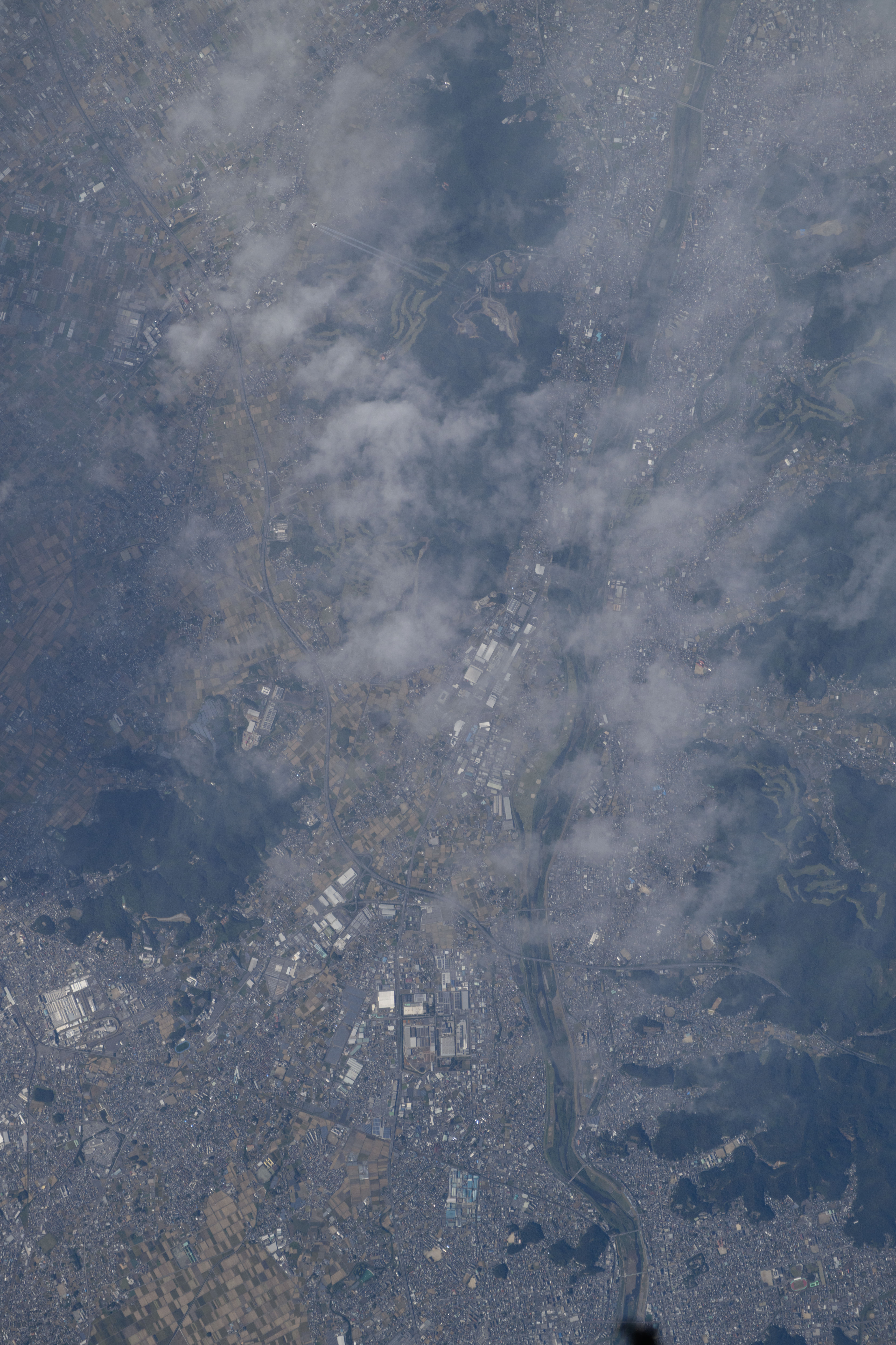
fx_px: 41810
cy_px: 672
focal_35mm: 1120
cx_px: 448
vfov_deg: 1.8
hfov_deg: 1.2
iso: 500
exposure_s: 1/1600
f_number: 10
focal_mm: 1120
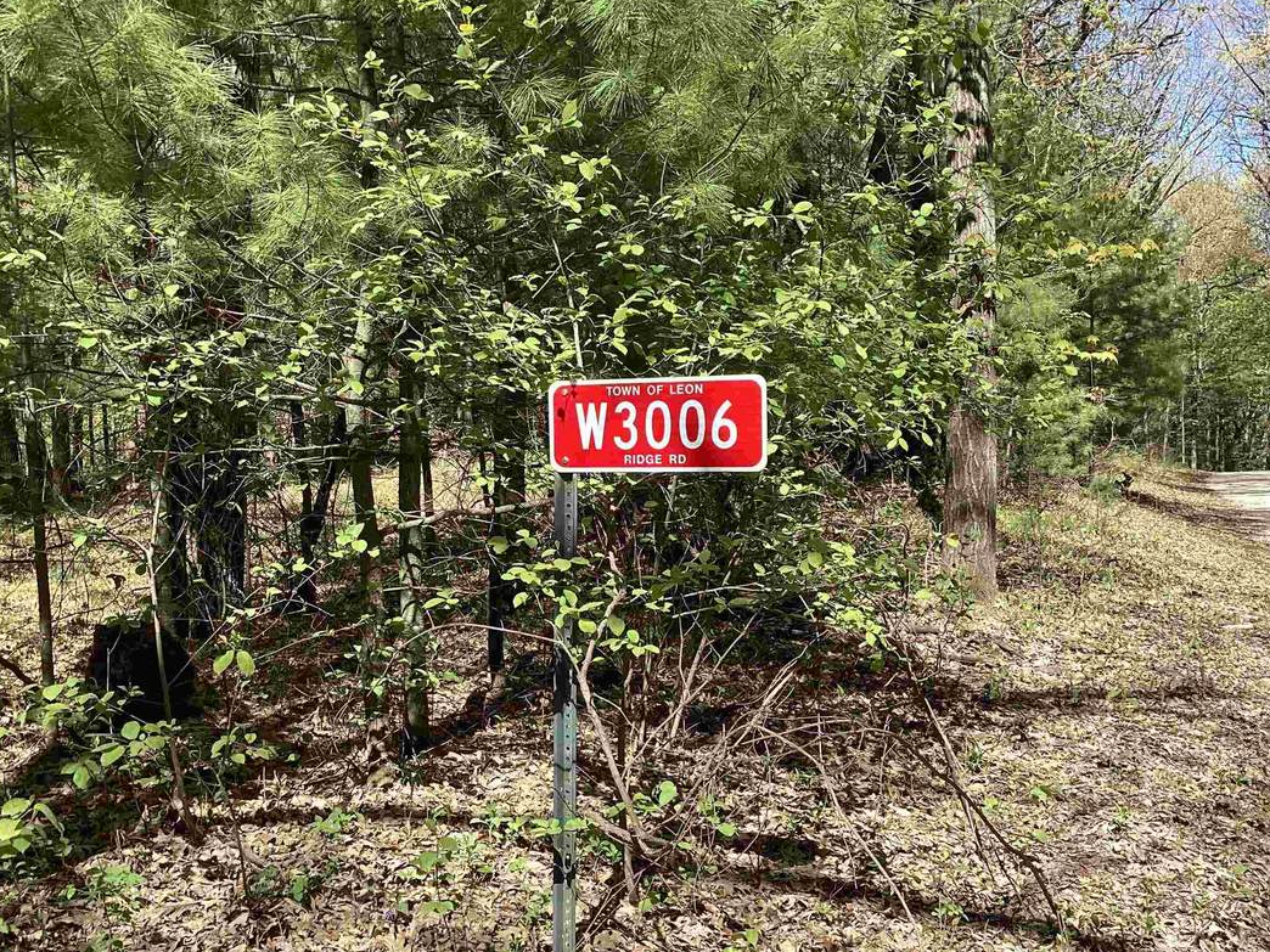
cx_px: 594
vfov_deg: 37.7
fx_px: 1394
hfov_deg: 48.9
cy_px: 541
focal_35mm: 38
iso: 25
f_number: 2.4
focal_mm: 3.3
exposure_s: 1/411
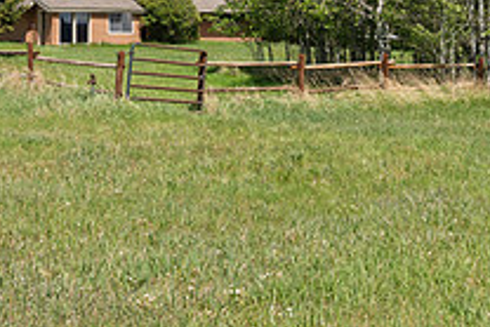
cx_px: 212
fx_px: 913
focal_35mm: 67
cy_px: -58
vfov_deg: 19.3
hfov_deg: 30.0
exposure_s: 1/800
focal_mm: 24
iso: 400
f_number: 10
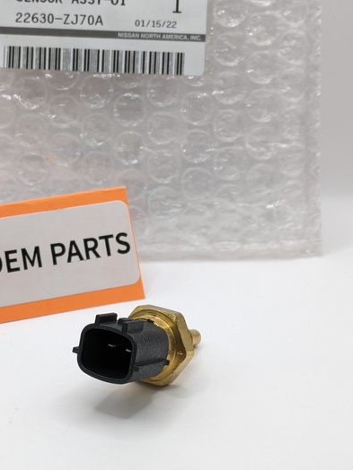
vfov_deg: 23.6
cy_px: 216
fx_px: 1129
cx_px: 128
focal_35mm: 83
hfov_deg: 17.7
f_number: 1.89
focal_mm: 5.43
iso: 49
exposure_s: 1/253
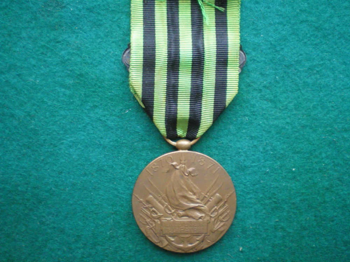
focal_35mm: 38
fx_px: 384
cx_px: 175
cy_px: 131
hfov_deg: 49.0
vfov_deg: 37.7
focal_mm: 6.3
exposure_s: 1/30
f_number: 3.1
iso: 400
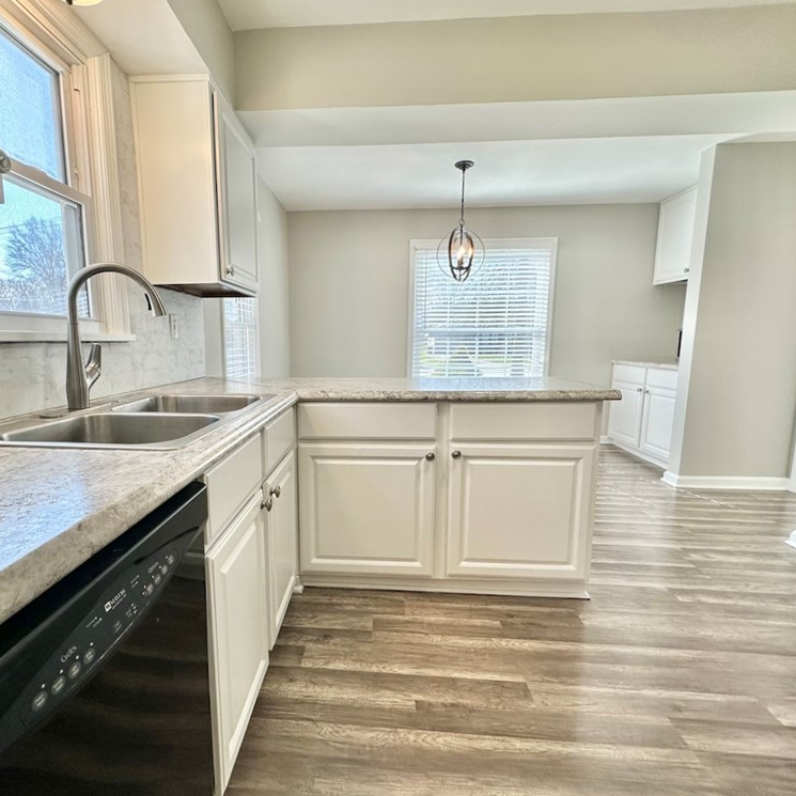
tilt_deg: -7.9
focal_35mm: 17
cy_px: 404
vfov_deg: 84.0
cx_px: 344
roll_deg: +0.8
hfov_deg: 83.5
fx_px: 442
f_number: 2.2
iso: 100
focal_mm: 2.22
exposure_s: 1/120
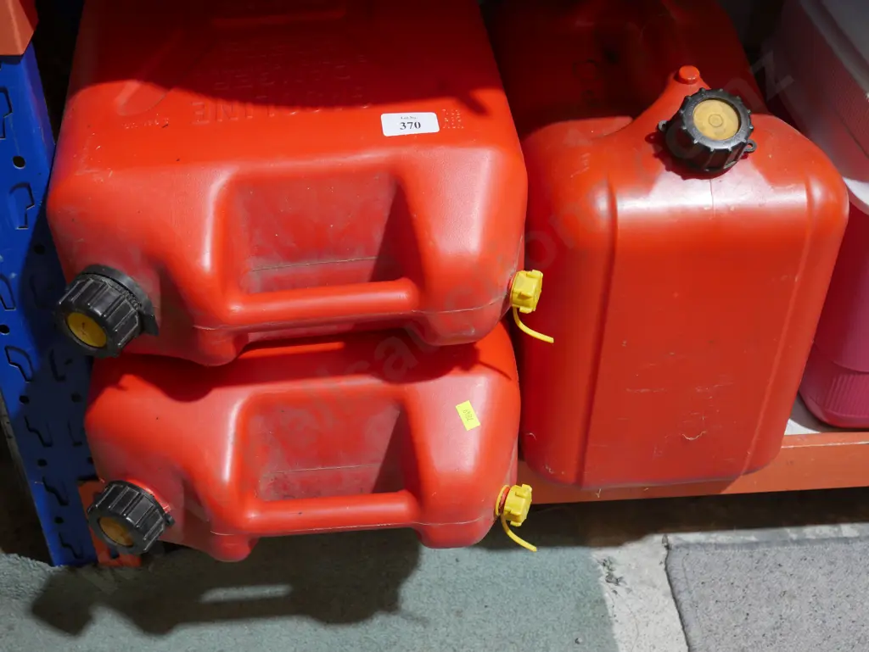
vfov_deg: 31.5
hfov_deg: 41.2
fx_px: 1155
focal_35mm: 46
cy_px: 326
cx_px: 434
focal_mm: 23
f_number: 5.1
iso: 800
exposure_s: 1/60
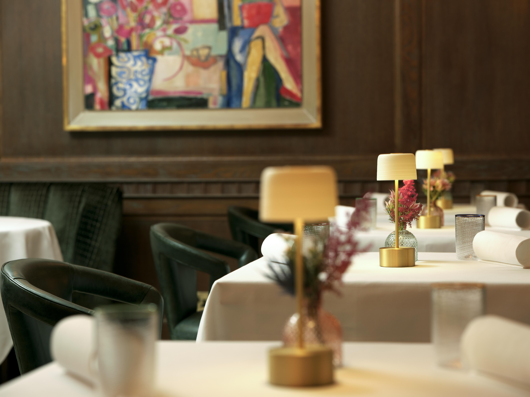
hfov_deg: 22.5
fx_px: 1332
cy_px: 198
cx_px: 265
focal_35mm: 87
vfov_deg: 17.0
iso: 800
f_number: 5.6
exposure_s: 1/15
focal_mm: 110
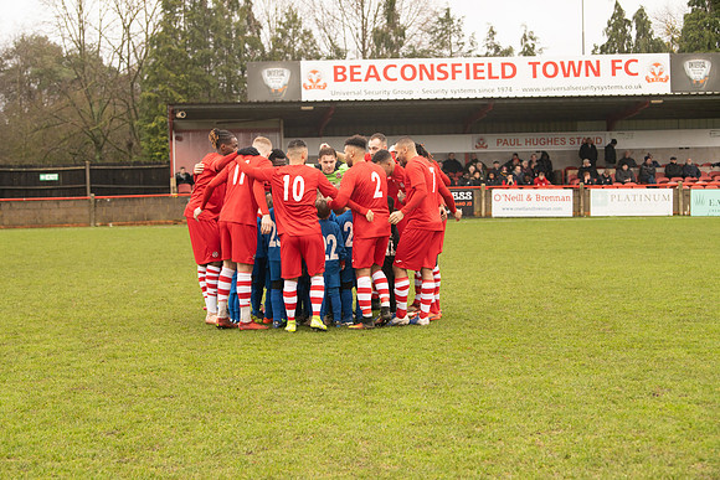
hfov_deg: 24.8
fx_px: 1640
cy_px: 240
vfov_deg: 16.7
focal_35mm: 82
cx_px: 360
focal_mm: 82
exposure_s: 1/250
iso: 2000
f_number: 5
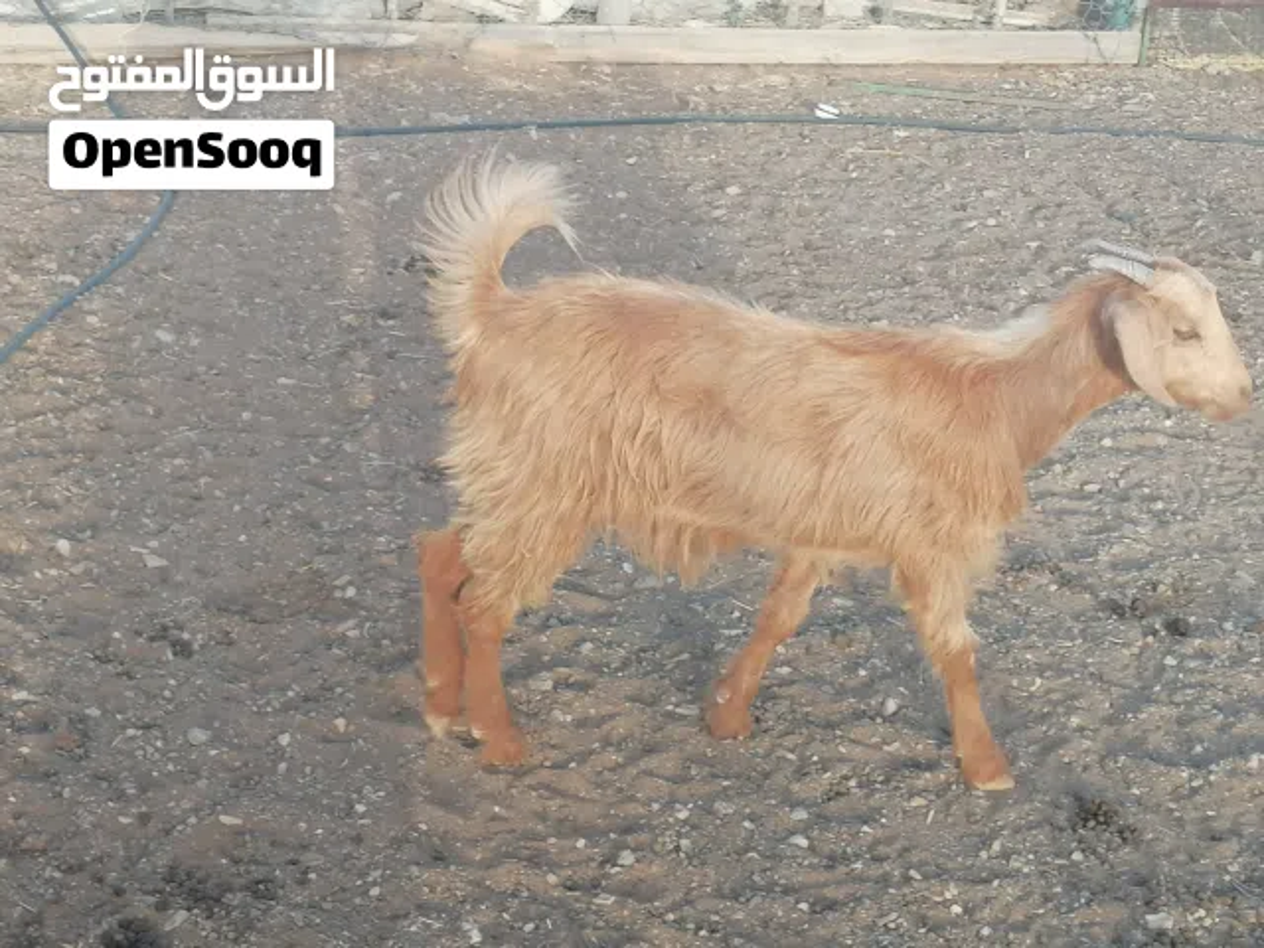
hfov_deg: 34.9
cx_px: 632
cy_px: 474
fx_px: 2008
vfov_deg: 26.6
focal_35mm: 55
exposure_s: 1/218
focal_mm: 5.3
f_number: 1.8
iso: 50
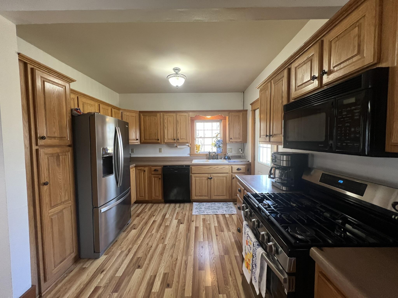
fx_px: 149
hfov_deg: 106.2
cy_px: 149
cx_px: 199
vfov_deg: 89.9
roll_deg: +1.2
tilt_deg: -3.4
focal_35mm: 13
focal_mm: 1.57
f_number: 1.8
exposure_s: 1/60
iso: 200
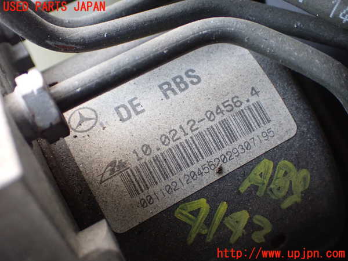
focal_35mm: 47
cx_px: 174
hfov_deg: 40.4
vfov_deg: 30.9
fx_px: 472
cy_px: 130
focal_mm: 8.4
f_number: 3.1
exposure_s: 1/125
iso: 800
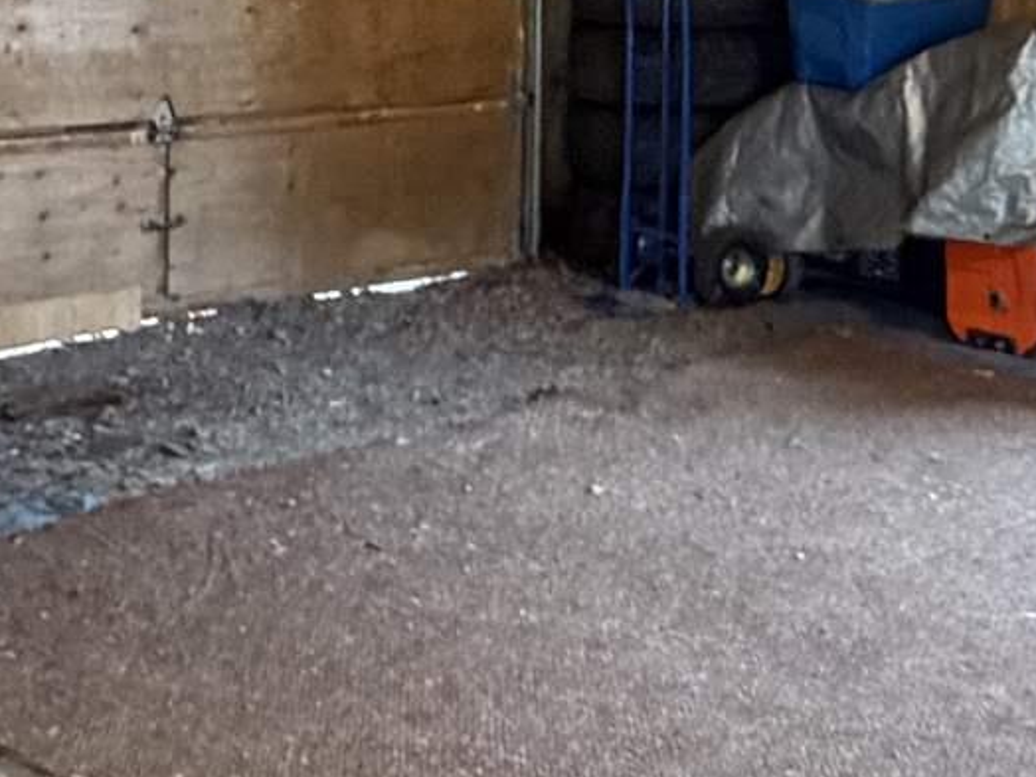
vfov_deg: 17.5
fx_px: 2454
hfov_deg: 23.4
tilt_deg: -3.7
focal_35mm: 82
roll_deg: -0.6
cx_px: 868
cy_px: -26
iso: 800
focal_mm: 2.22
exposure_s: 1/60
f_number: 2.2
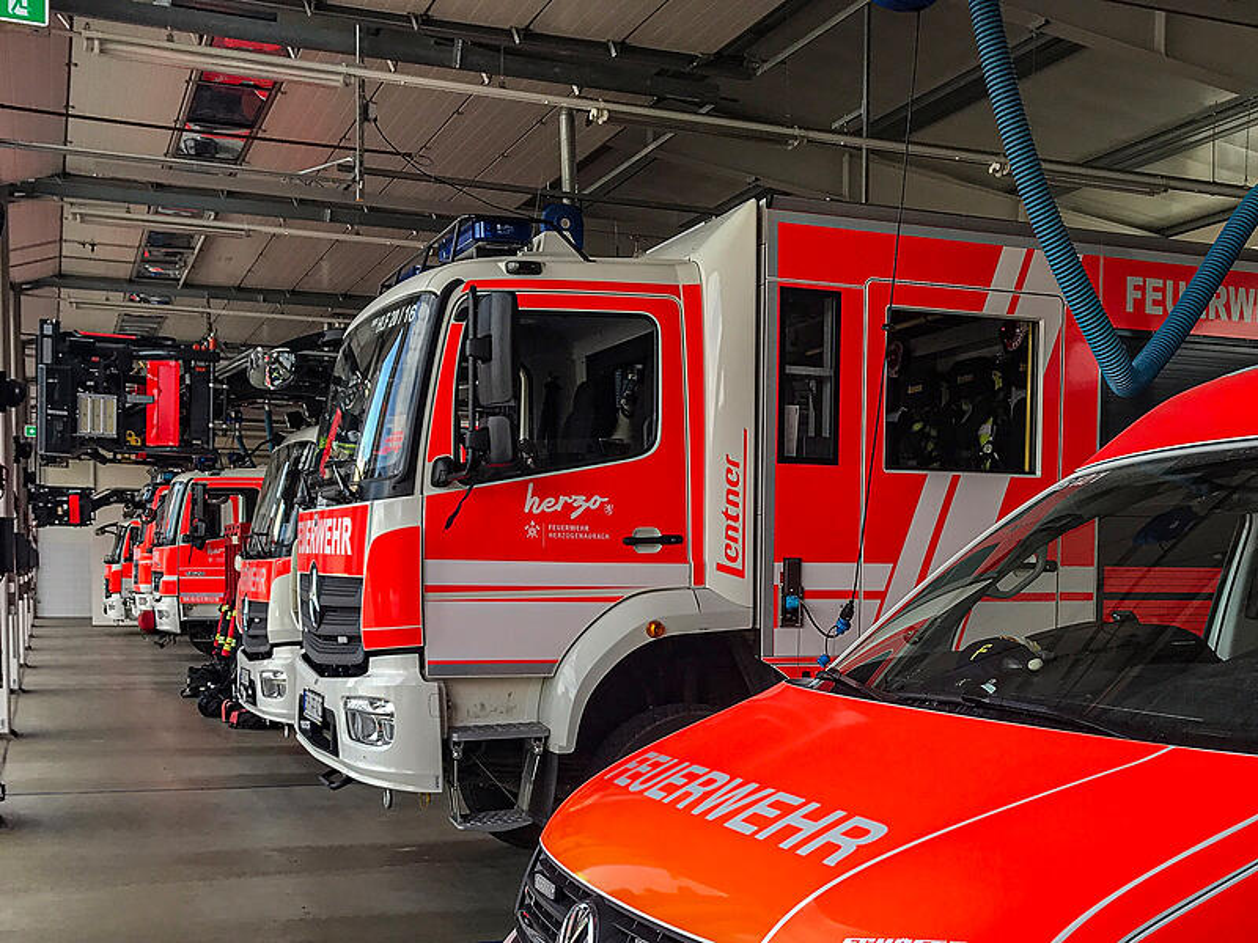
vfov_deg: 49.7
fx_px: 1018
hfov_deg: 63.4
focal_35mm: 28
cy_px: 472
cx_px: 629
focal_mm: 3.99
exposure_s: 1/259
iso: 20
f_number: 1.8
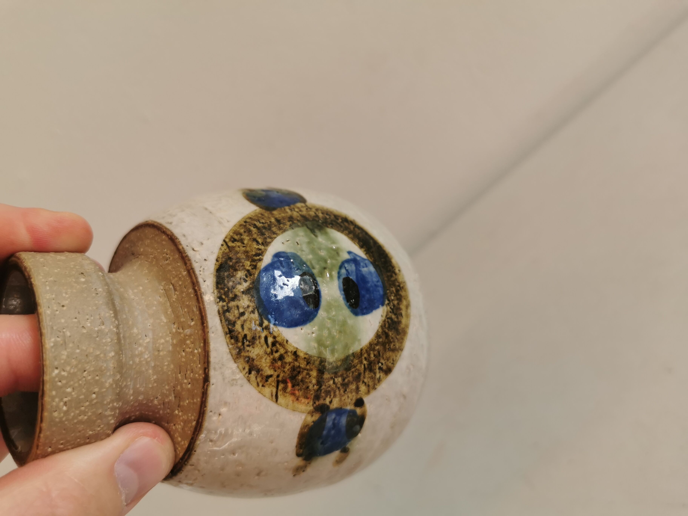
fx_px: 537
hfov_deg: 65.3
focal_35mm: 27
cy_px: 258
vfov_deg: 51.4
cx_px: 344
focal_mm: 5.56
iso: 50
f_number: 1.6
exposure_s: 1/410
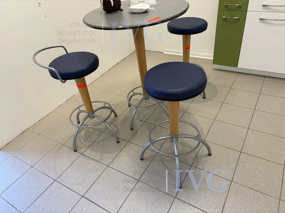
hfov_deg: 67.3
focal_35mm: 26
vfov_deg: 53.1
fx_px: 214
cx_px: 142
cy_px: 106
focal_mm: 5.96
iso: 125
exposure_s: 1/100
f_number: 1.6
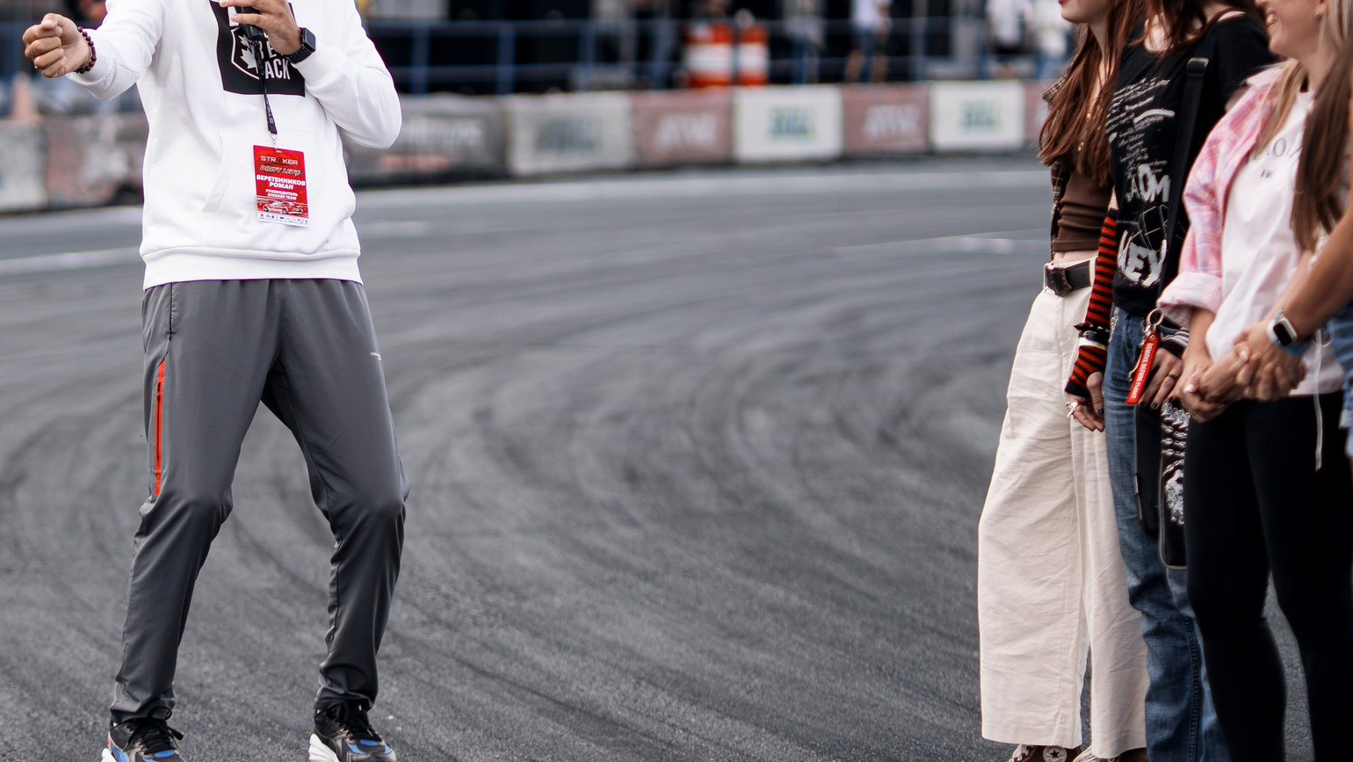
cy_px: 256
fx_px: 5311
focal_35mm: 148
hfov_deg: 14.4
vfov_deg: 8.2
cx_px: 271
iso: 100
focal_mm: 85
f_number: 1.8
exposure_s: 1/1600
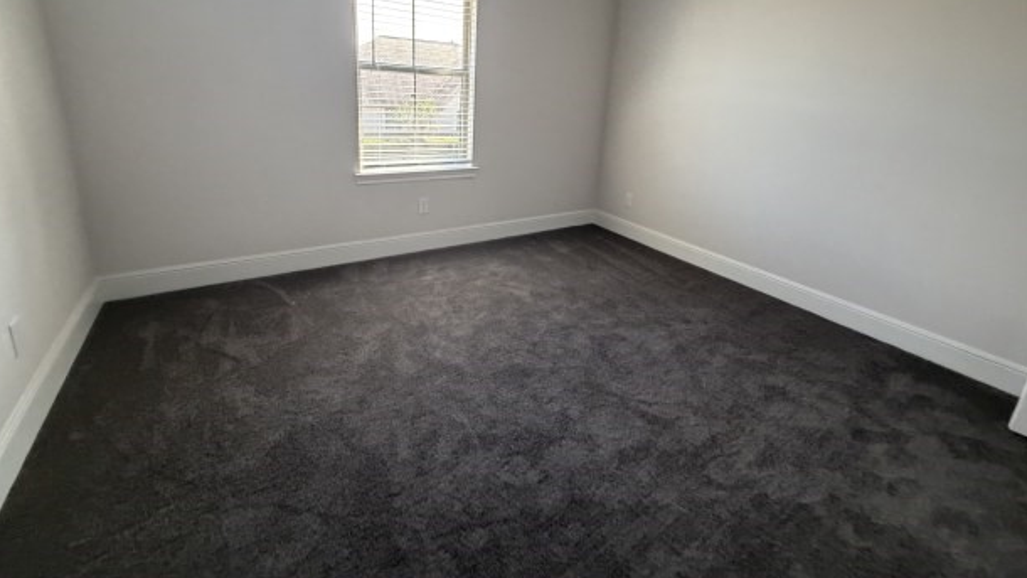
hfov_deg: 99.4
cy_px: 201
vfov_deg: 65.6
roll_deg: +0.9
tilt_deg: -16.0
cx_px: 524
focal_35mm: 16
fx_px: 436
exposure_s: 1/108
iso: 320
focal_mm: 2.22
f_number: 2.2
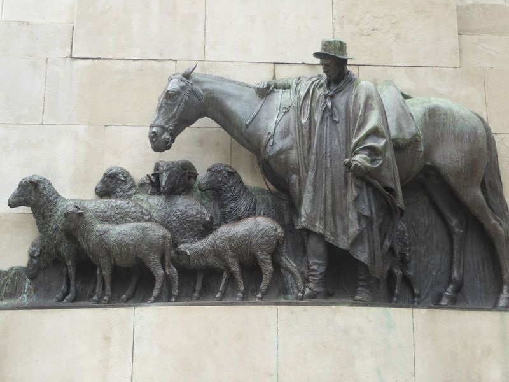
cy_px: 191
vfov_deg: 27.5
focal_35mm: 53
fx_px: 779
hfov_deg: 36.2
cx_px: 254
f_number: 4.1
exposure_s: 1/125
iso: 80
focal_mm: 9
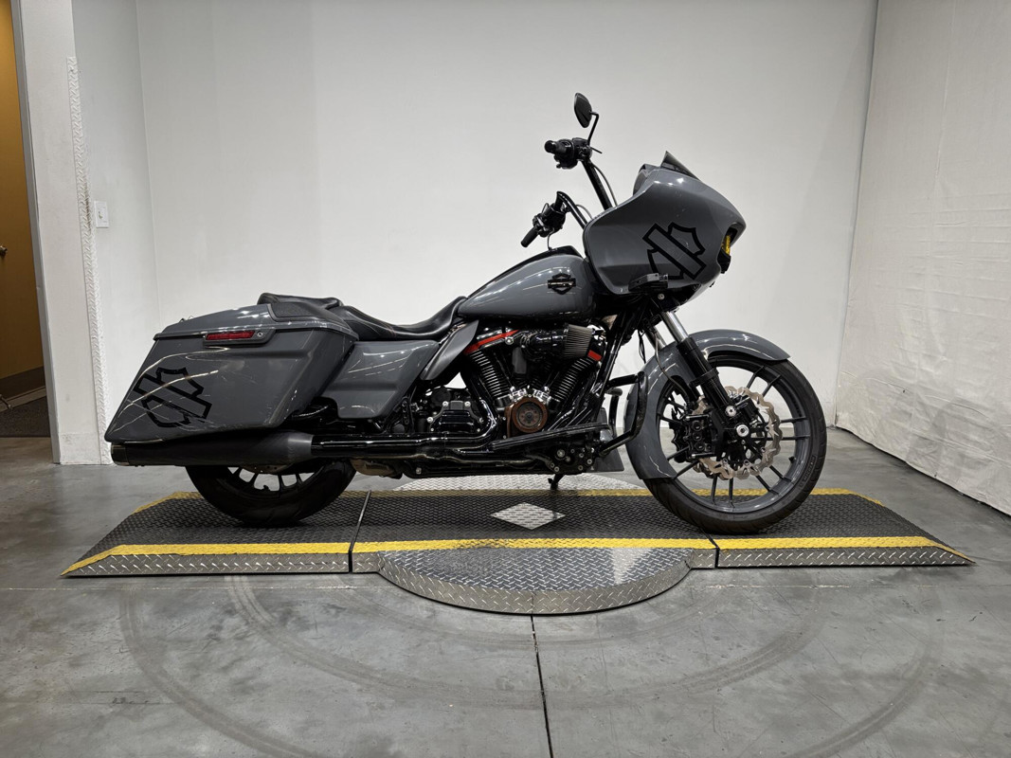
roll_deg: +0.0
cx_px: 506
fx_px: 759
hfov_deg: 67.3
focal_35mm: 26
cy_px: 379
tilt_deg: -10.9
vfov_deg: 53.1
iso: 125
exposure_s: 1/120
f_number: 1.6
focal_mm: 5.96
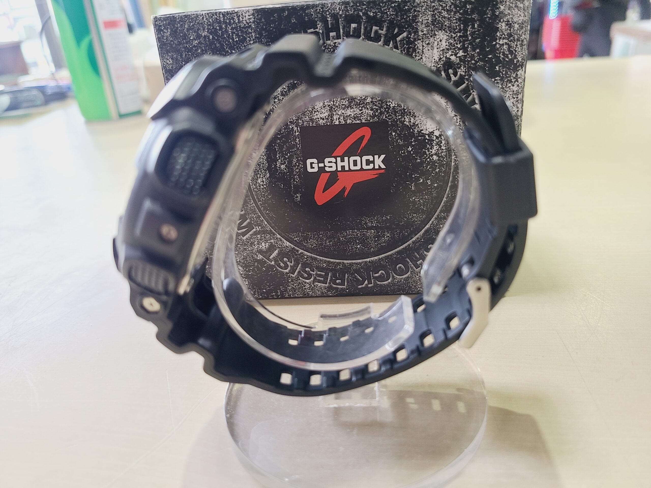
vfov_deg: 53.1
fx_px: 489
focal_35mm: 26
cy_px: 244
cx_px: 326
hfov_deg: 67.3
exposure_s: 1/50
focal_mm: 5.4
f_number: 1.8
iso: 160
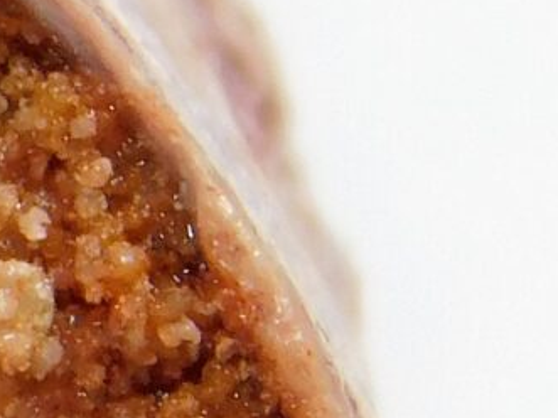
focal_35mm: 1793
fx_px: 28892
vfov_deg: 0.8
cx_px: -1167
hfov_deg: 1.1
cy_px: 639
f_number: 5.6
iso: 125
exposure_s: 1/100
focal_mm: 41.3
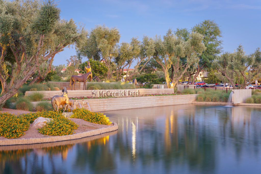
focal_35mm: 65
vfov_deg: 21.1
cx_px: 130
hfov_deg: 31.1
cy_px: 87
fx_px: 468
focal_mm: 64.1
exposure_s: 5
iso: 100
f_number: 8
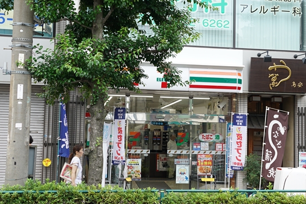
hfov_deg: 29.5
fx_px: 578
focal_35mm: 68
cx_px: 192
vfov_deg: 20.0
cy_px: 94
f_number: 5
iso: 100
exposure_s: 1/60
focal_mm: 31
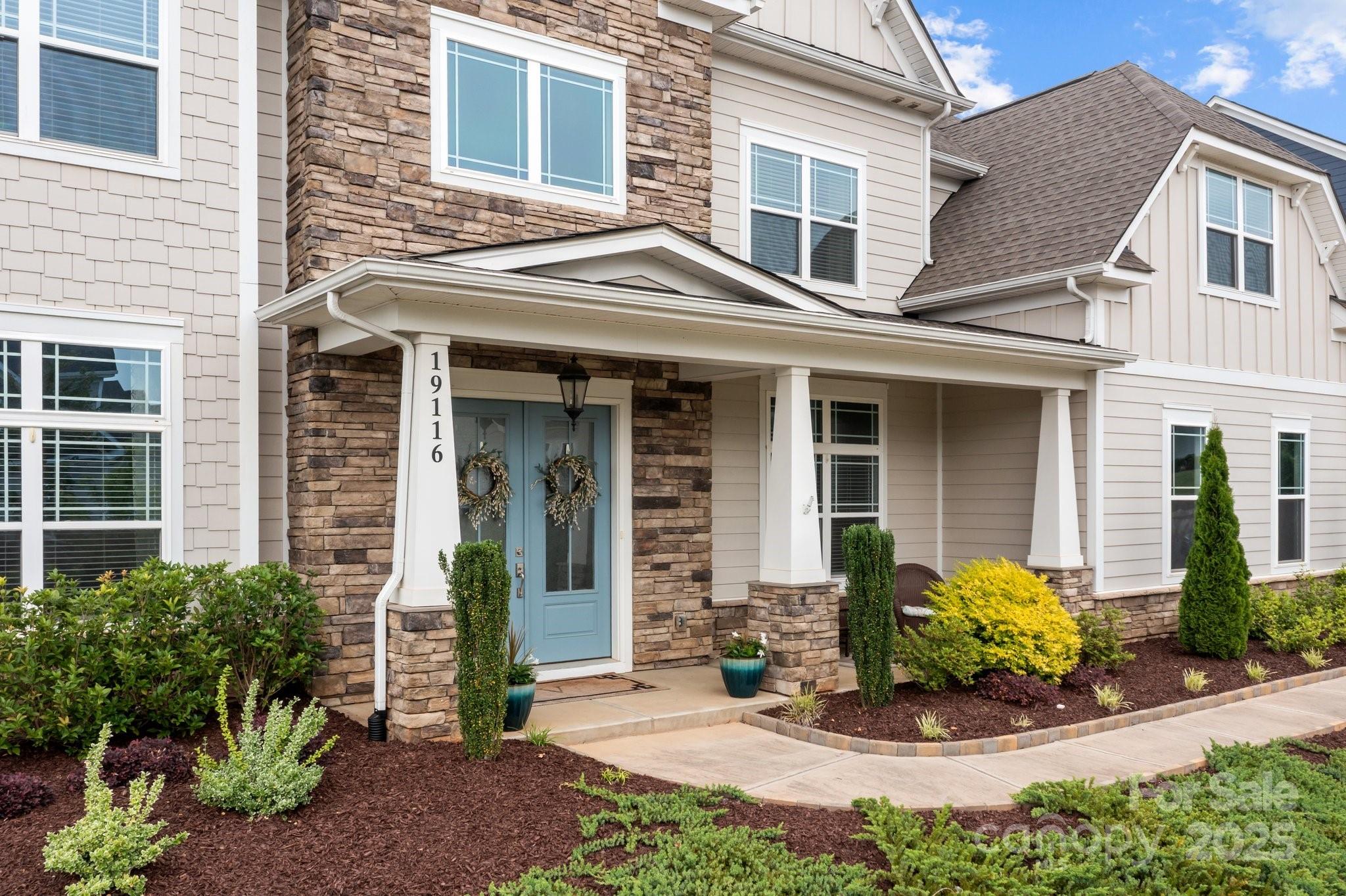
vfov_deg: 46.4
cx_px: 673
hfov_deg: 65.5
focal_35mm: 28
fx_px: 1046
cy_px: 448
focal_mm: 10.26
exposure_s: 1/240
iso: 100
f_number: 5
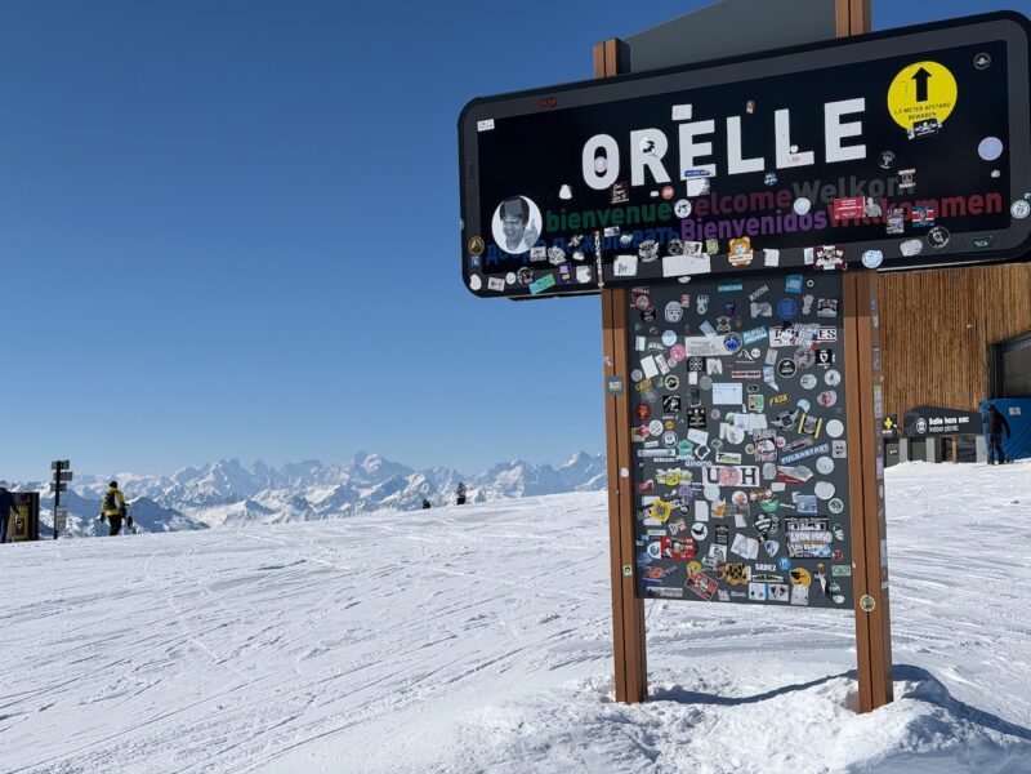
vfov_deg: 30.3
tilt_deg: +3.5
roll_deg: +0.5
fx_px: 1430
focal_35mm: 48
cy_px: 387
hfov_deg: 39.7
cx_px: 516
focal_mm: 6.76
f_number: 1.78
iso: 64
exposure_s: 1/16129
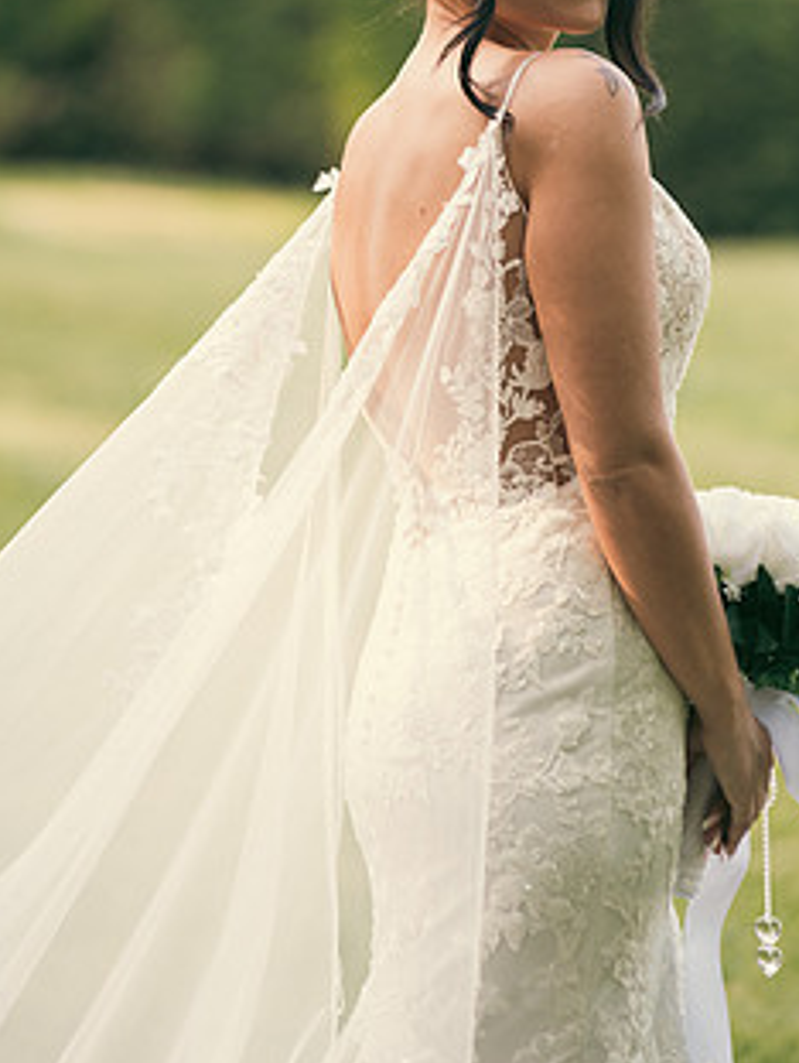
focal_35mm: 257
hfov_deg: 5.8
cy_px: 366
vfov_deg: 7.7
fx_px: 7893
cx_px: 505
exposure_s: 1/250
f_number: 3.5
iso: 250
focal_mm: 185
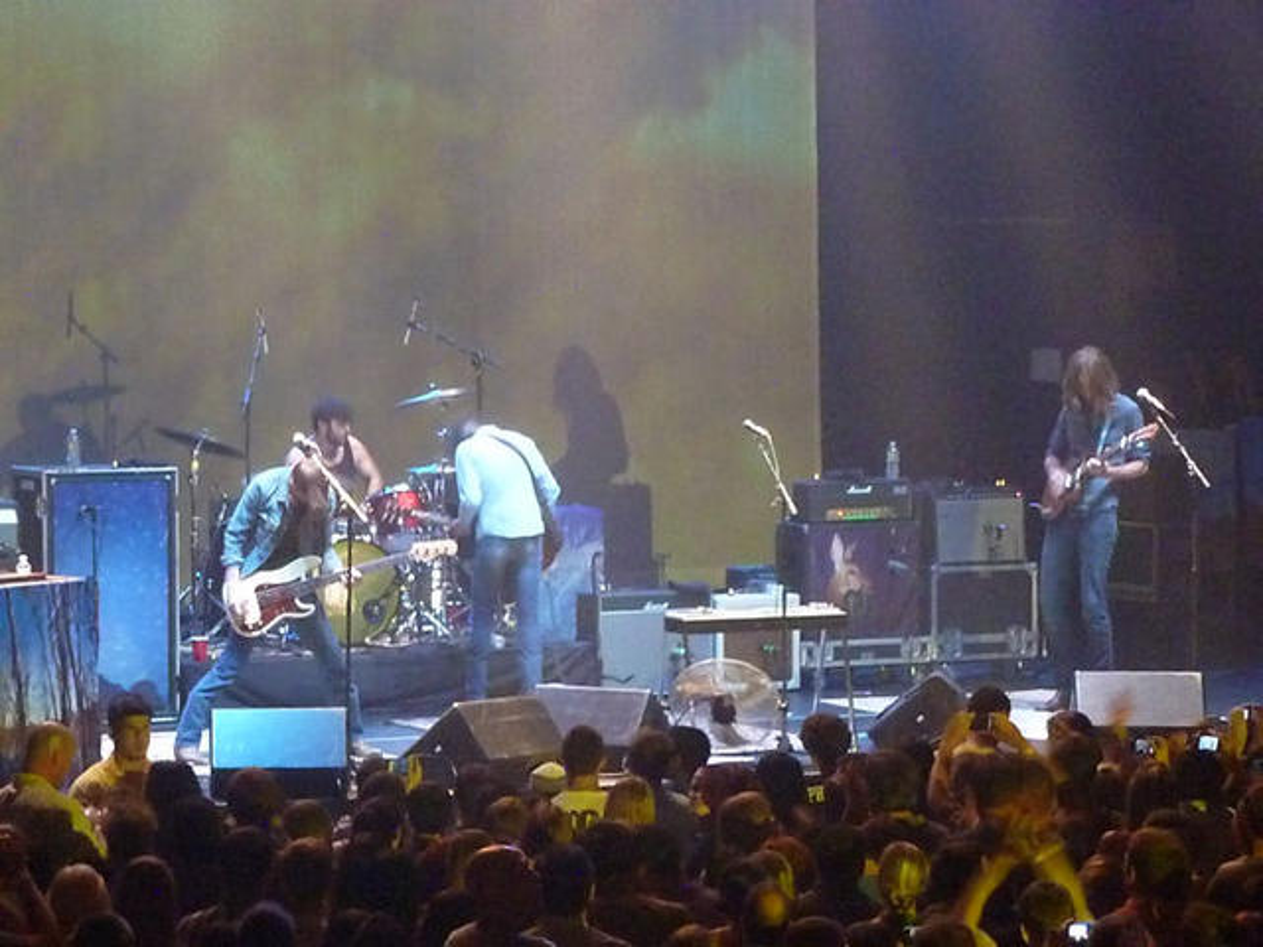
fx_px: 5181
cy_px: 474
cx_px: 632
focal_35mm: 142
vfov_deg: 10.4
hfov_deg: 13.9
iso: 3200
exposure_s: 1/20
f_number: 5.3
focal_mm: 25.5
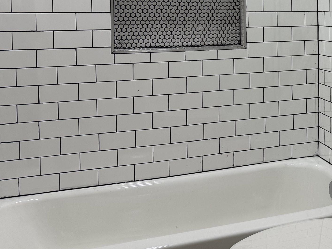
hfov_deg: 33.7
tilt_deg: -0.7
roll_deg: +0.5
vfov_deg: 27.0
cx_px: 330
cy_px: 21
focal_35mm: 52
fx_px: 499
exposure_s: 1/120
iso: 100
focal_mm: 6.76
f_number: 1.78
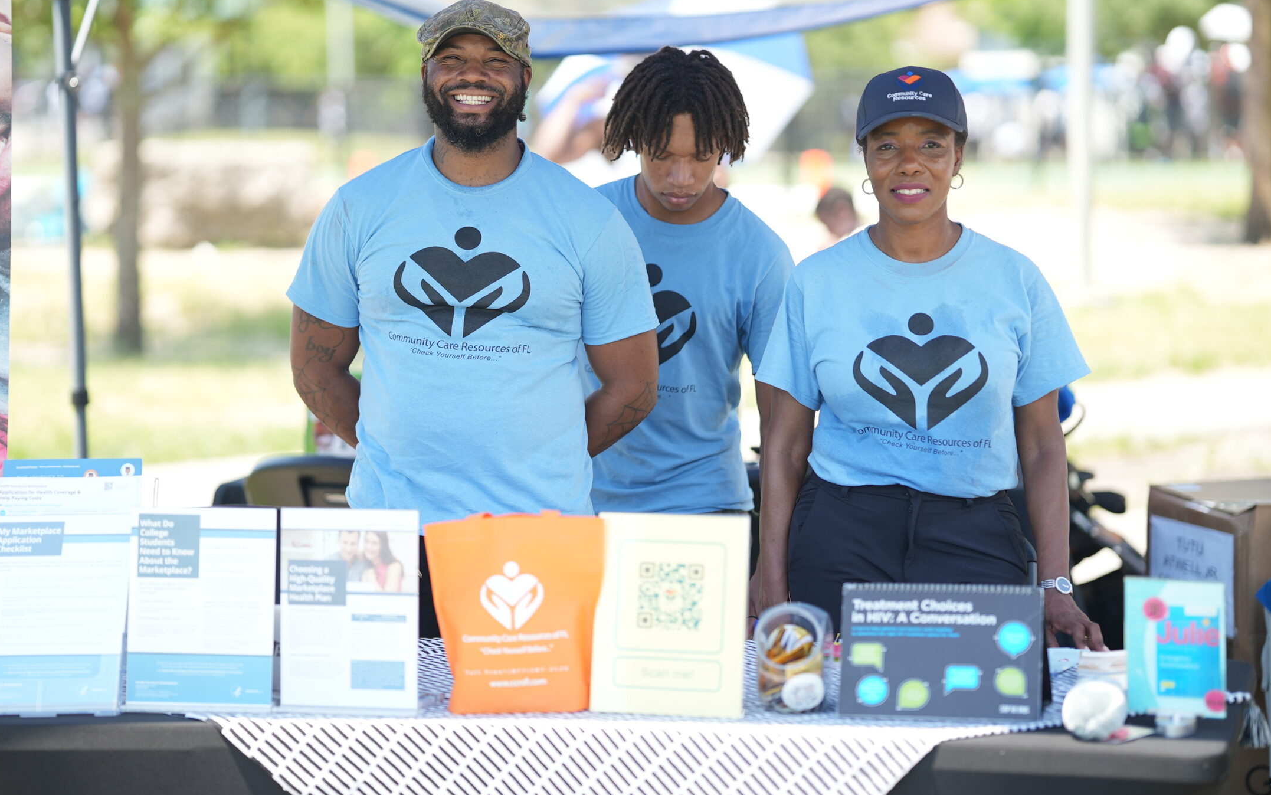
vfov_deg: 12.7
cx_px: 588
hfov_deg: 20.2
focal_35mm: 103
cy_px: 336
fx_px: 3568
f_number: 1.4
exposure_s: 1/1250
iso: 100
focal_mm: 85
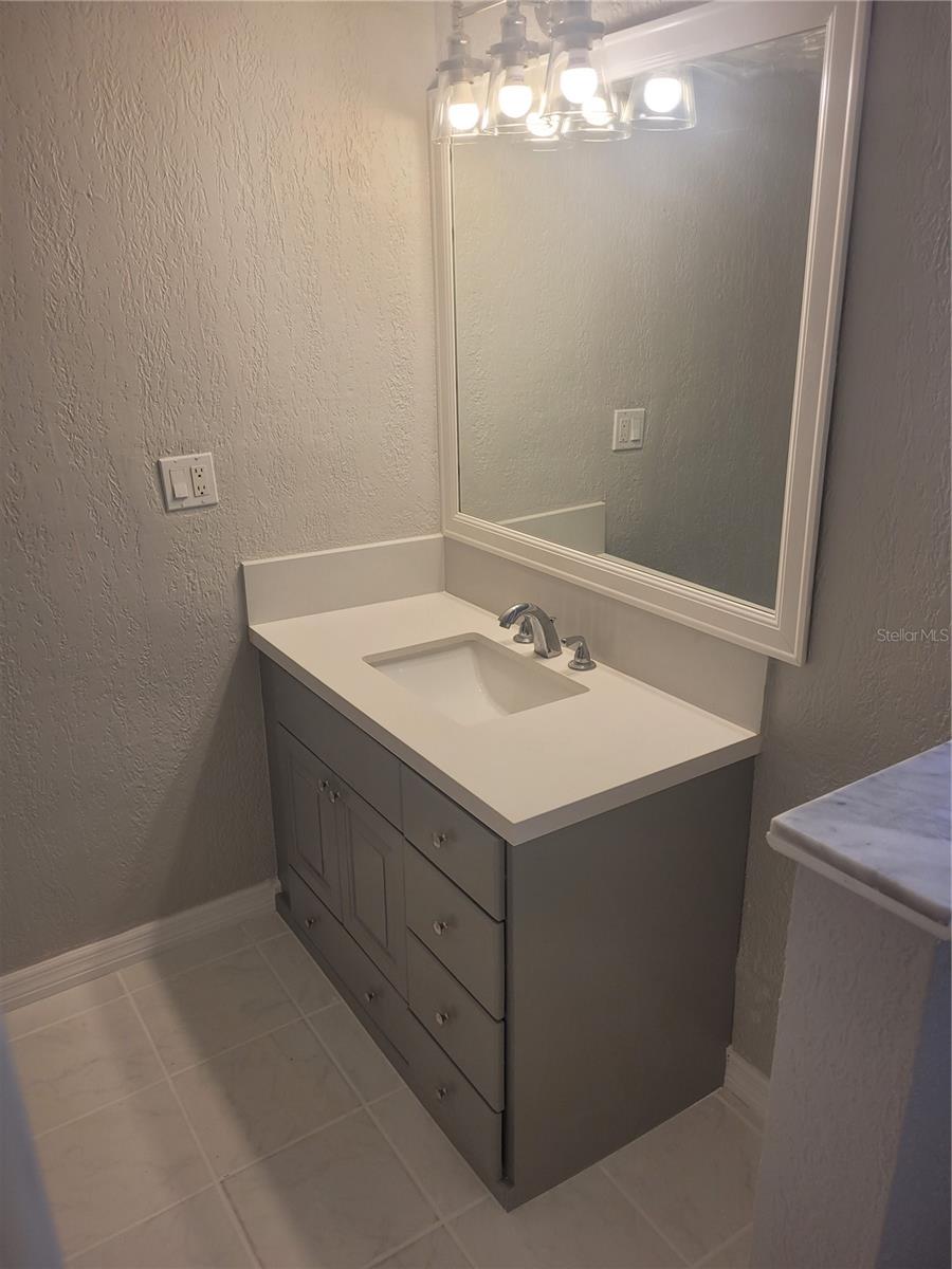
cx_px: 476
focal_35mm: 26
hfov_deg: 53.1
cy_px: 634
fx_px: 953
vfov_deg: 67.3
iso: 64
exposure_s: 1/120
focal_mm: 5.4
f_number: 1.8
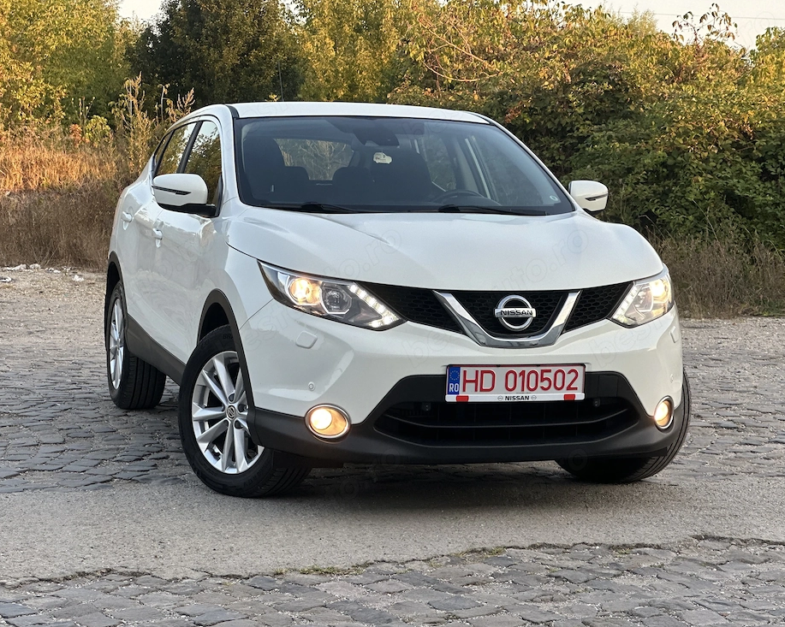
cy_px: 315
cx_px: 420
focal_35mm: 82
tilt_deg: -0.4
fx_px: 1904
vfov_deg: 18.7
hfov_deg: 23.3
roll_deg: -0.6
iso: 50
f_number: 2.8
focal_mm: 9
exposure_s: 1/101
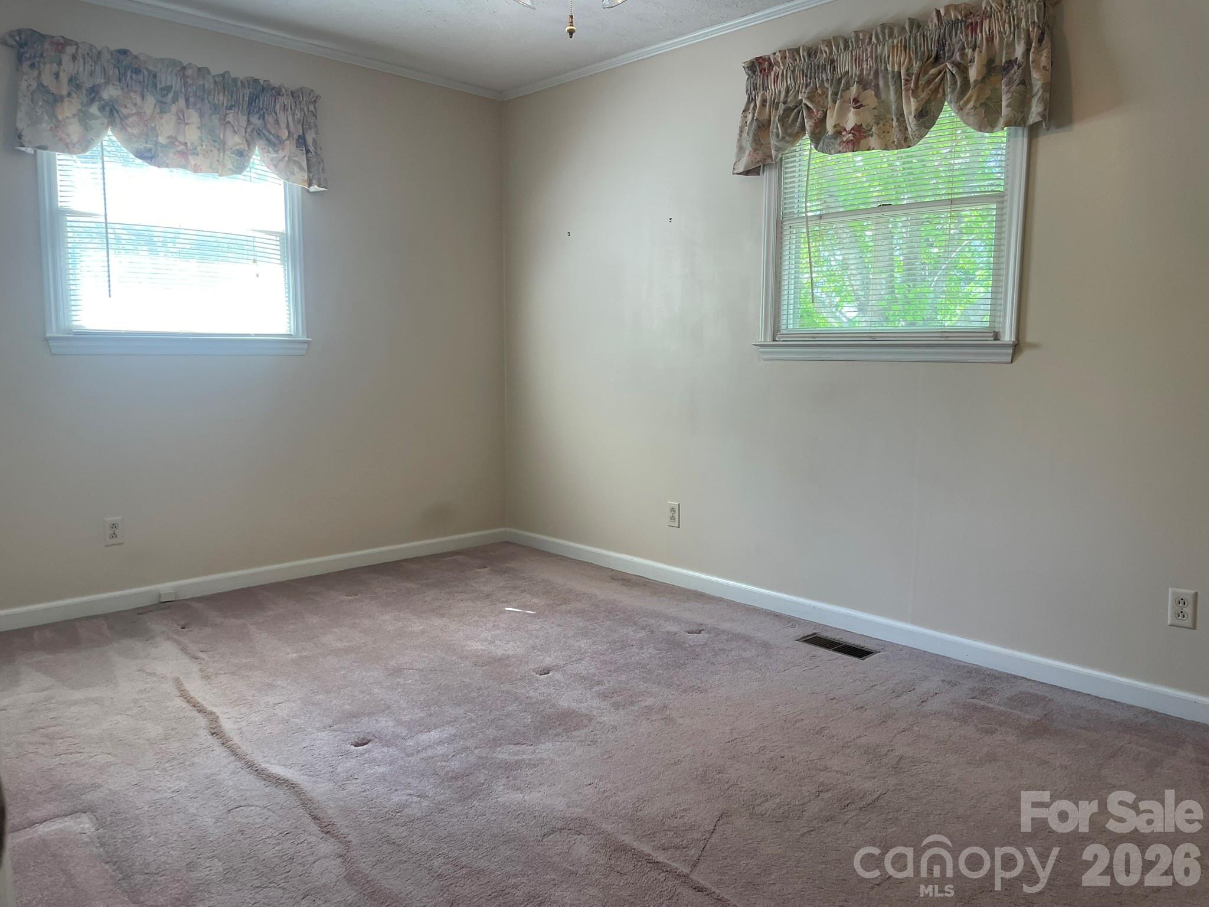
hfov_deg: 67.3
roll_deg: -0.5
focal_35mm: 26
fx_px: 908
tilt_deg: -6.5
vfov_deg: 53.1
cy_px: 454
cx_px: 604
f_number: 1.6
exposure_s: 1/120
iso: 100
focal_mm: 4.2
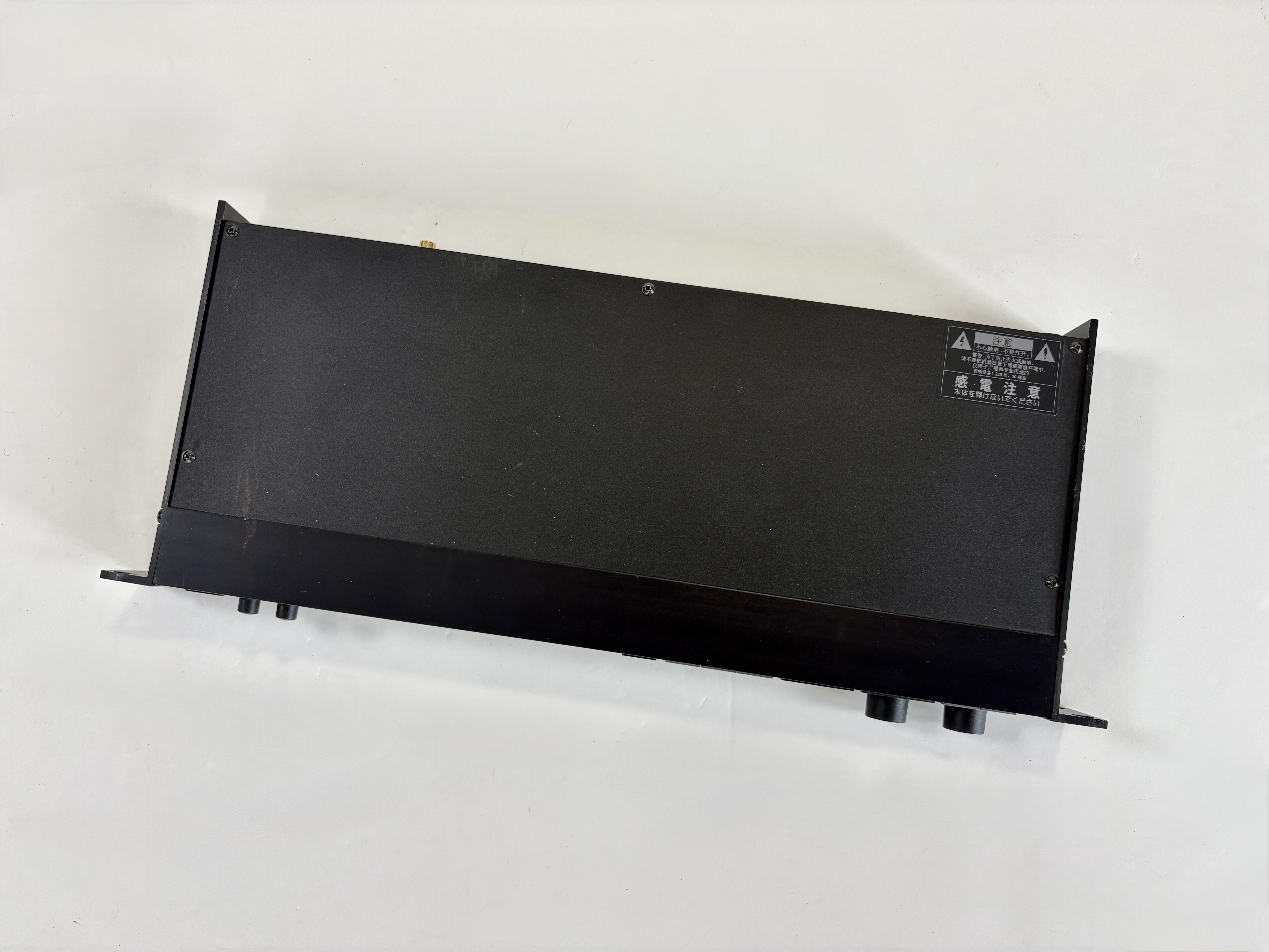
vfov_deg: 53.1
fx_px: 953
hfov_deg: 67.3
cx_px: 634
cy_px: 476
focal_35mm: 26
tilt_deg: -83.6
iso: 80
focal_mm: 5.96
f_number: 1.6
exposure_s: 1/50
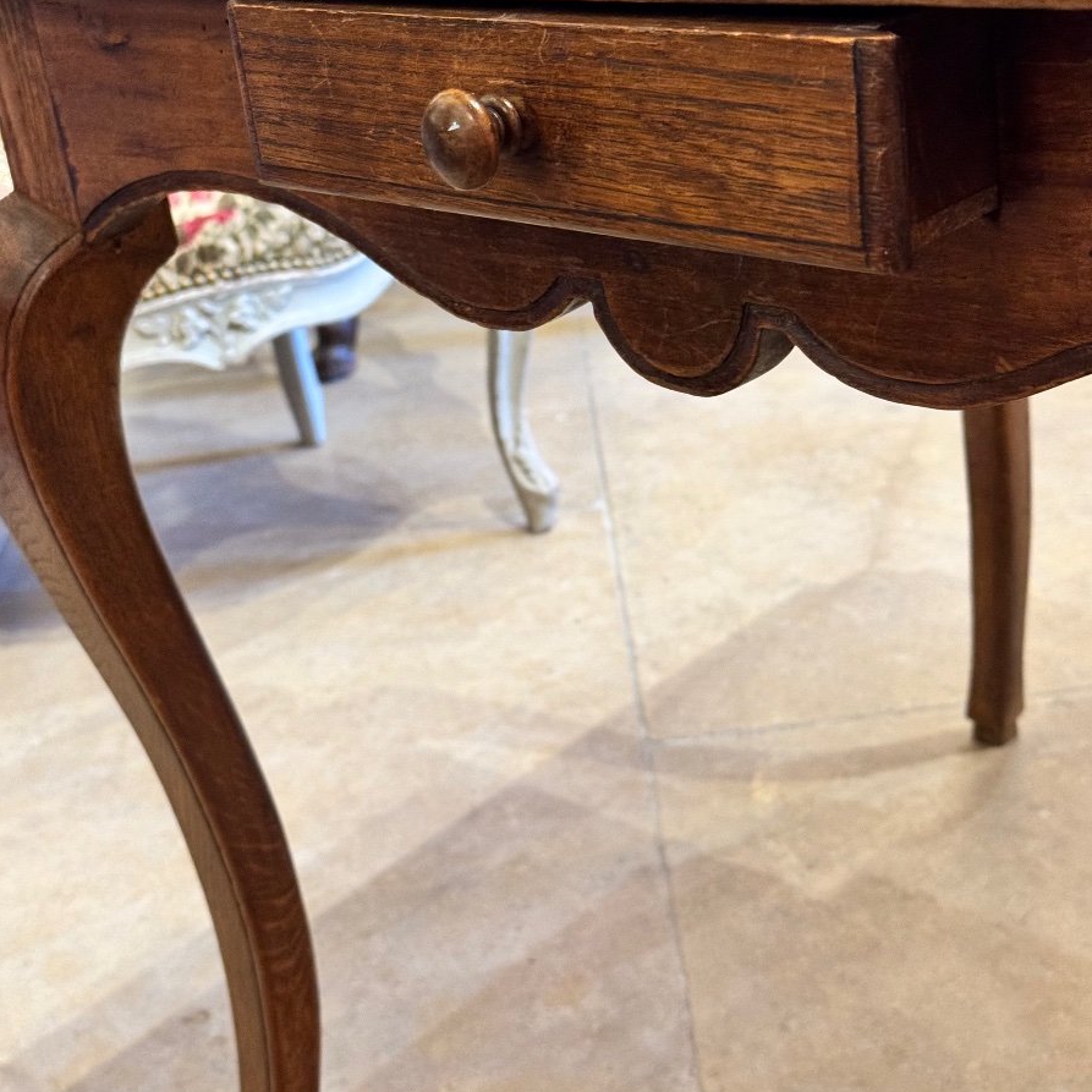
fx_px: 2034
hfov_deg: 30.0
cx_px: 547
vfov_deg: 30.0
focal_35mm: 57
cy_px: 470
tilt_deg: -21.9
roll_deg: +8.5
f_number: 1.78
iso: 320
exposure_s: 1/33
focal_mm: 6.76
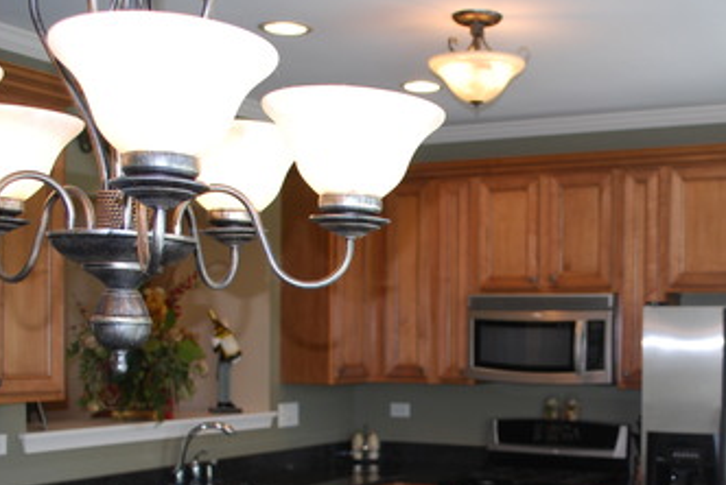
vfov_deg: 25.7
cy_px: 371
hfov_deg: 37.6
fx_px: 1050
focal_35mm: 52
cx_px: 503
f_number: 3.5
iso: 200
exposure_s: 1/60
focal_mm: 18
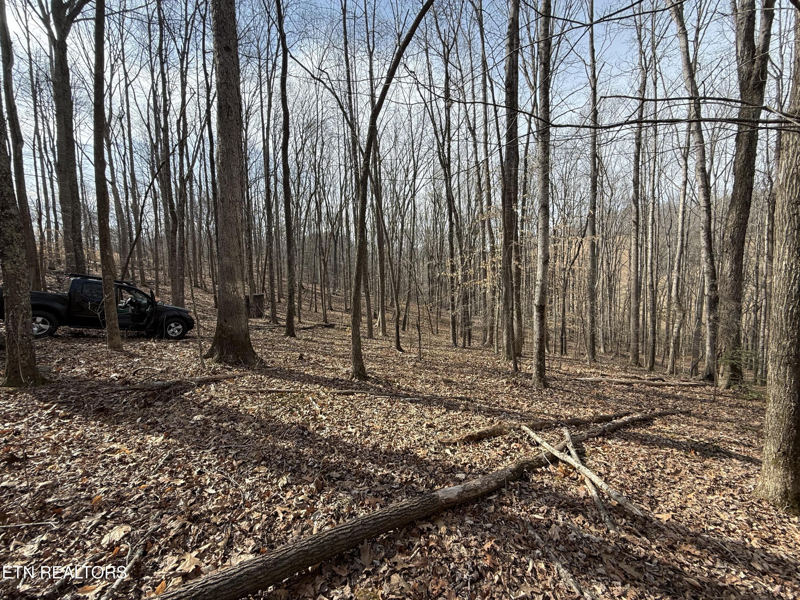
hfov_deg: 102.1
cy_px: 300
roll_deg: +1.8
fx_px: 324
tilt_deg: -2.9
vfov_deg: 85.7
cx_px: 400
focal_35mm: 14
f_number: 2.2
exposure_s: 1/518
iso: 50
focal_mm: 2.22
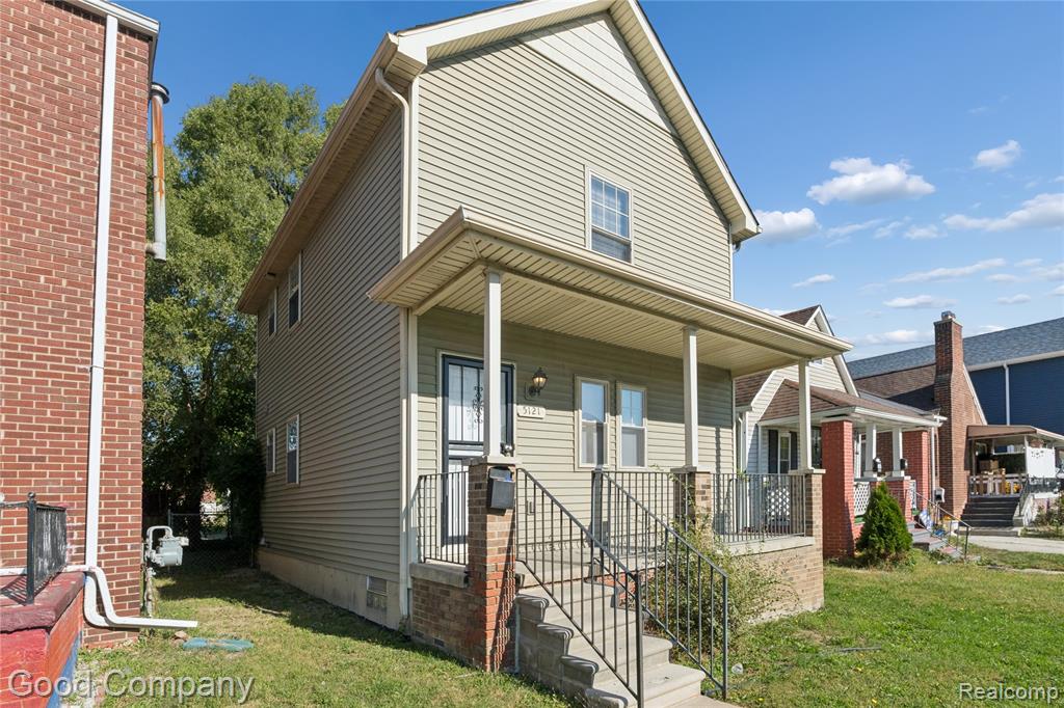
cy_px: 354
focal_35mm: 16
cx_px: 532
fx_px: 487
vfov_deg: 72.0
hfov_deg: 95.0
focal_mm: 11
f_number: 8
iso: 400
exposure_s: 1/1000
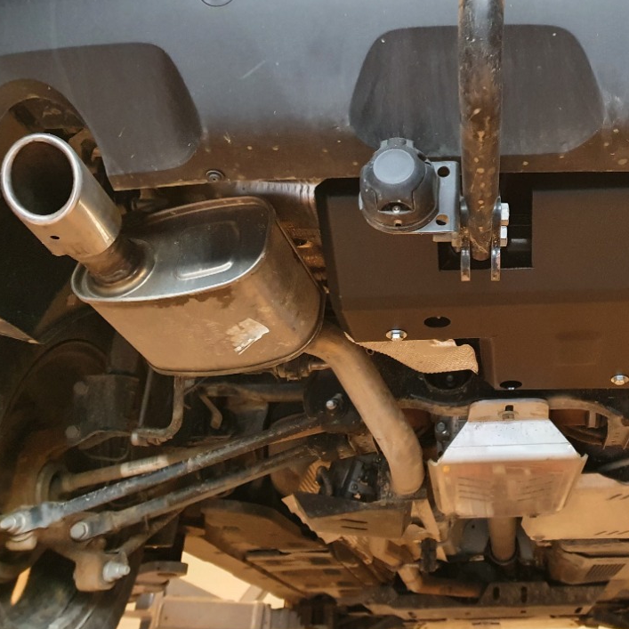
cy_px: 240
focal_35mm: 39
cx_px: 501
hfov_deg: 41.1
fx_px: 802
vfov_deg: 42.5
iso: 640
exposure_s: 1/25
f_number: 1.5
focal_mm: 4.32
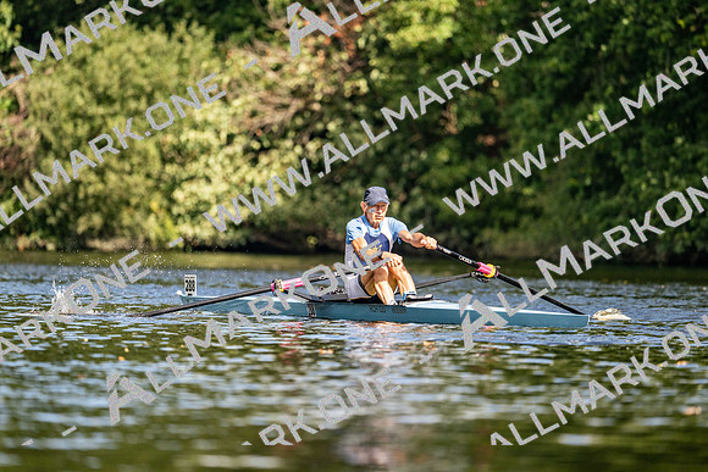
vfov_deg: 3.4
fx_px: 7872
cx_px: 354
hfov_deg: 5.1
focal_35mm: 400
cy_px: 236
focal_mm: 400
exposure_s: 1/2000
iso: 450
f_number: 4.5
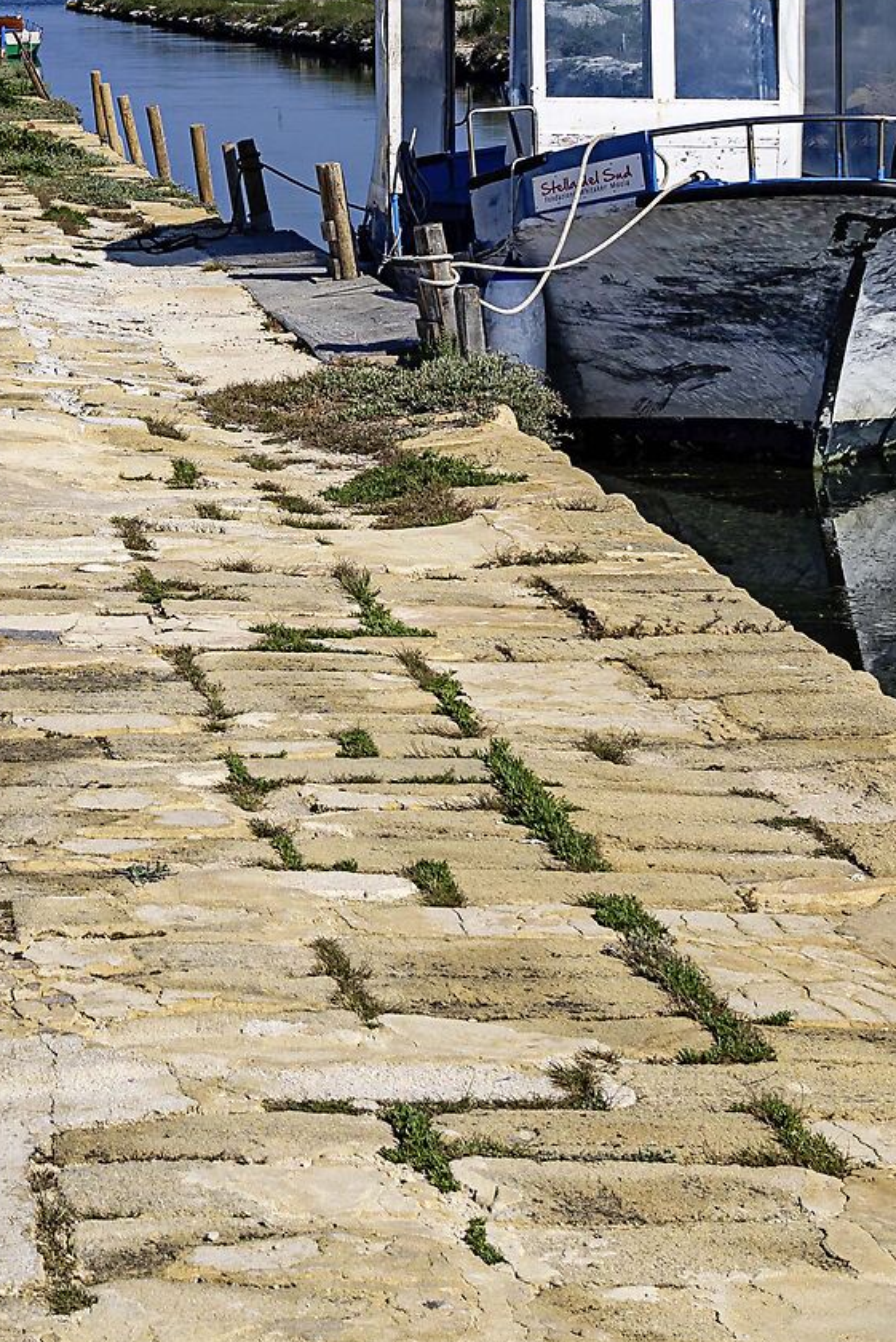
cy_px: 109
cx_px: -120
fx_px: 3620
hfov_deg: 13.8
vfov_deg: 20.6
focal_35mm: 97
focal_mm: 34
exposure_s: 1/250
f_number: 10
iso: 100
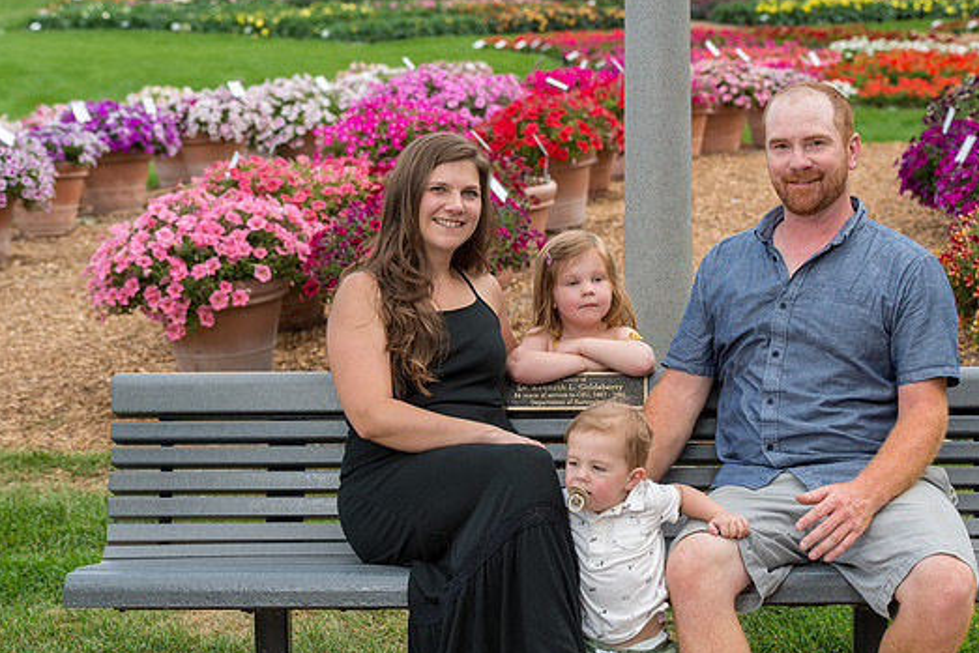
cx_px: 524
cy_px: 351
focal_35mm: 91
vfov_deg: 15.0
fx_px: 2475
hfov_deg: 22.4
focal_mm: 82
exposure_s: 1/250
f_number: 6.3
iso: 400
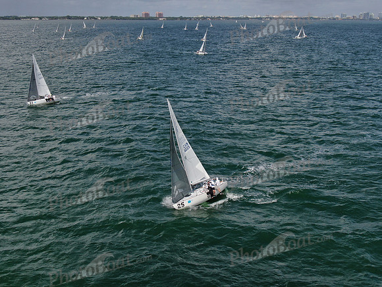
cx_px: 191
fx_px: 530
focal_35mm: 48
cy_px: 144
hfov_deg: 39.7
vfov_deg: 30.3
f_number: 3.8
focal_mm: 8.6
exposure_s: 1/1250
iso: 100
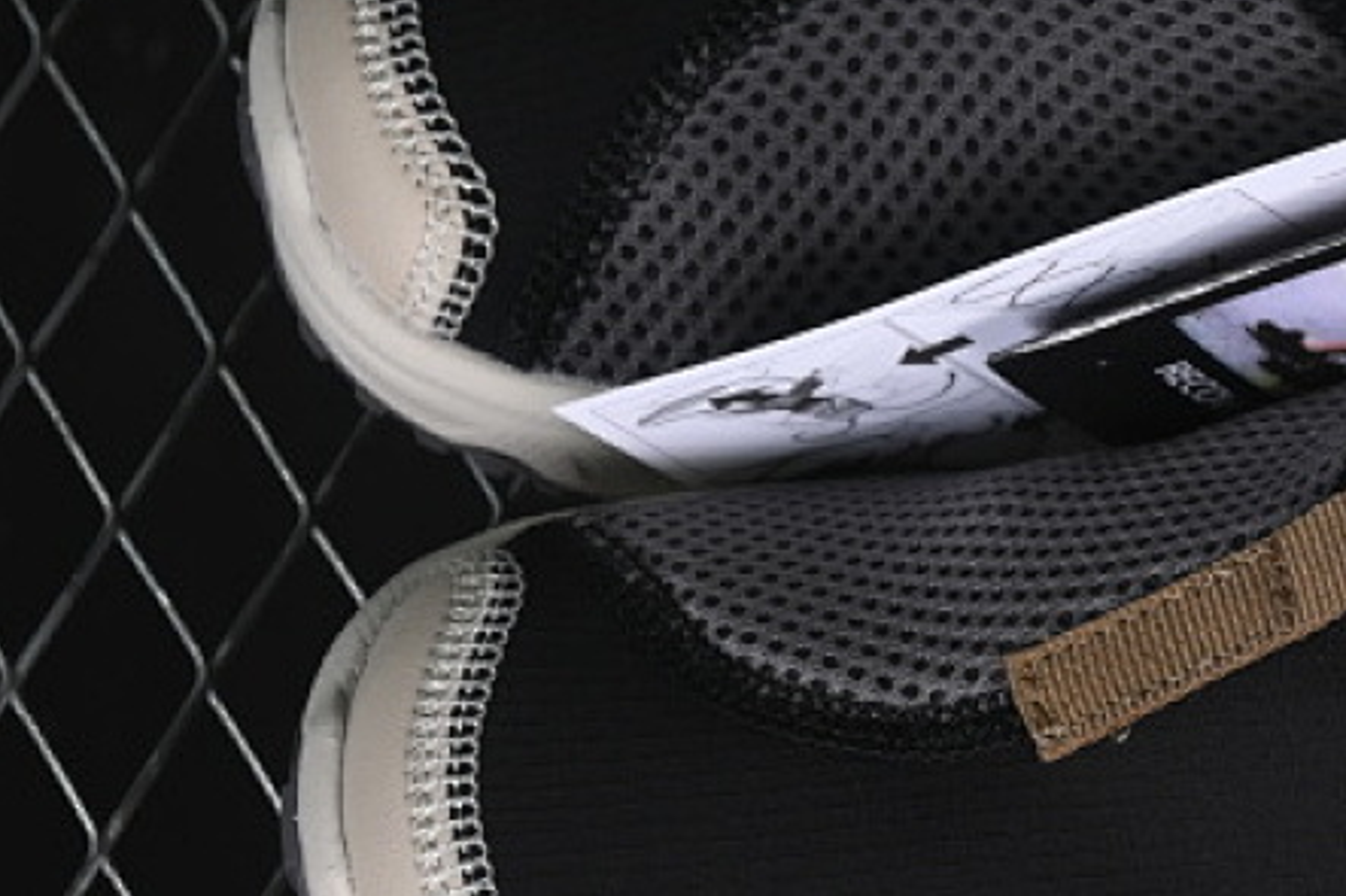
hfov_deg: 11.1
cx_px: 1434
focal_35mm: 183
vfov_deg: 7.5
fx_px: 6839
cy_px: 416
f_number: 6.3
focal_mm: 50
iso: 160
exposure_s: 1/50
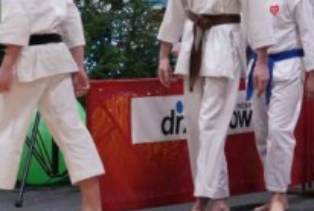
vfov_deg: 7.4
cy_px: 19
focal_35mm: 186
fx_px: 1625
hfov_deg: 11.0
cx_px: 255
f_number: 4
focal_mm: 48
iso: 800
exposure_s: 1/160
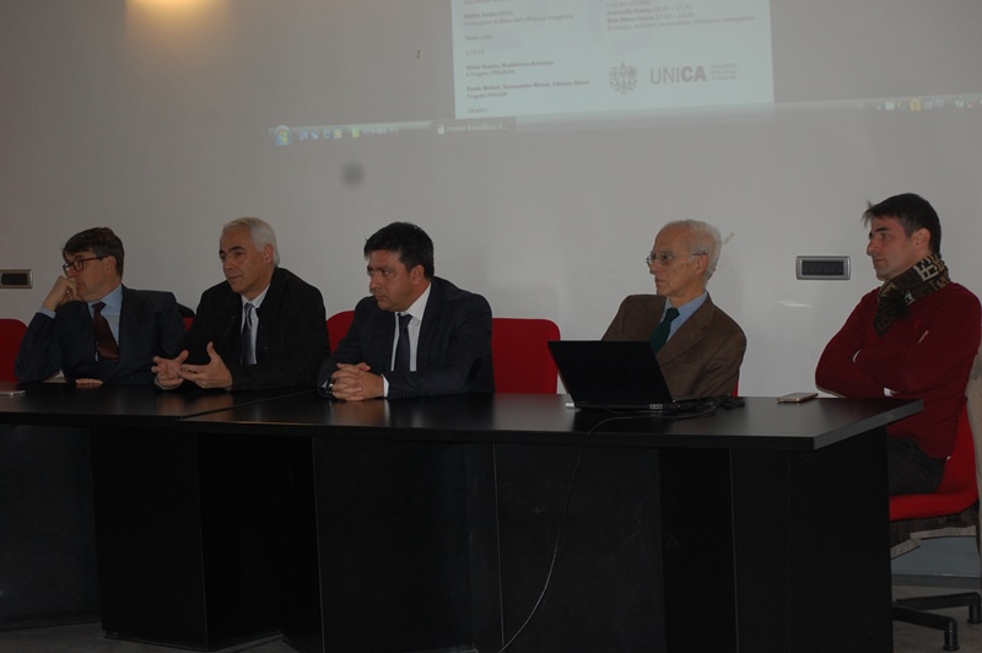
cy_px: 326
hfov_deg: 24.6
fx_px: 2249
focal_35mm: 82
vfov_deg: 16.5
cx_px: 491
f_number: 4
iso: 400
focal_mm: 55
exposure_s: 1/60
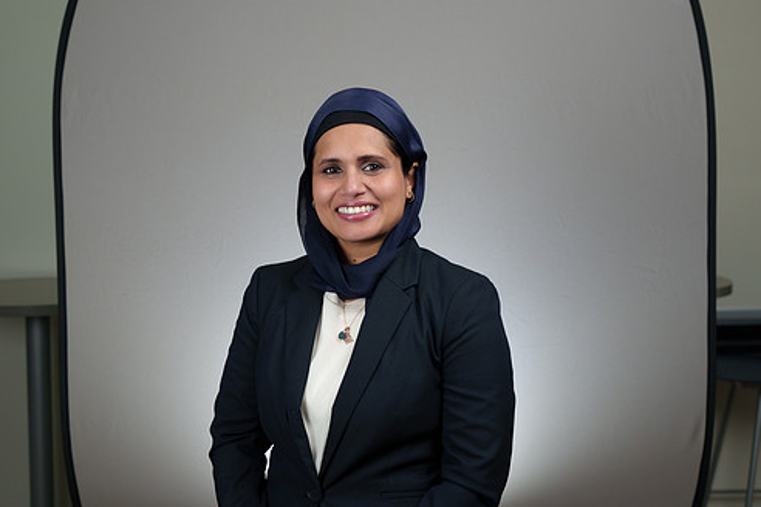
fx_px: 1247
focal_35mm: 59
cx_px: 360
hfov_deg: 33.9
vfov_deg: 23.0
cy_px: 234
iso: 640
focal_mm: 50
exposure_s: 1/250
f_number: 4
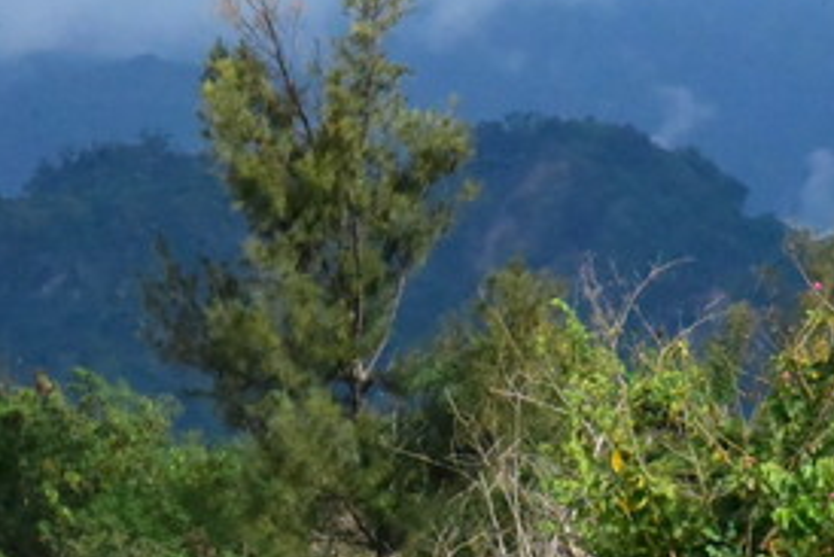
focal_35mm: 498
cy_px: 726
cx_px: 183
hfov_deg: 4.1
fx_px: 11543
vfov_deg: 2.8
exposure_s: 1/4000
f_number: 22
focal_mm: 175
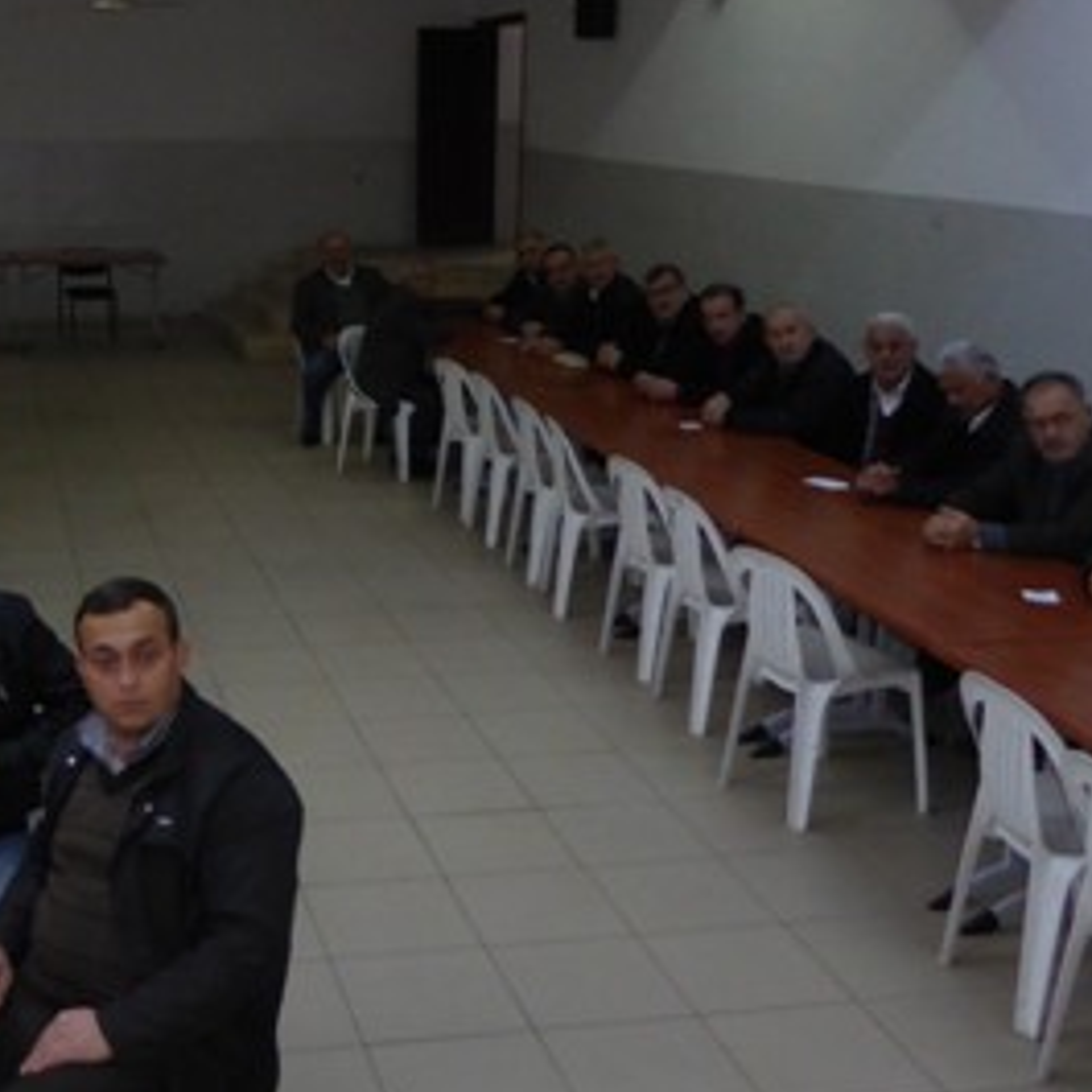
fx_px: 1713
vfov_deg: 35.1
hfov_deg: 34.6
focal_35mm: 48
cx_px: 268
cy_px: 387
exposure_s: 1/60
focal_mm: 4.3
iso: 400
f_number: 3.3
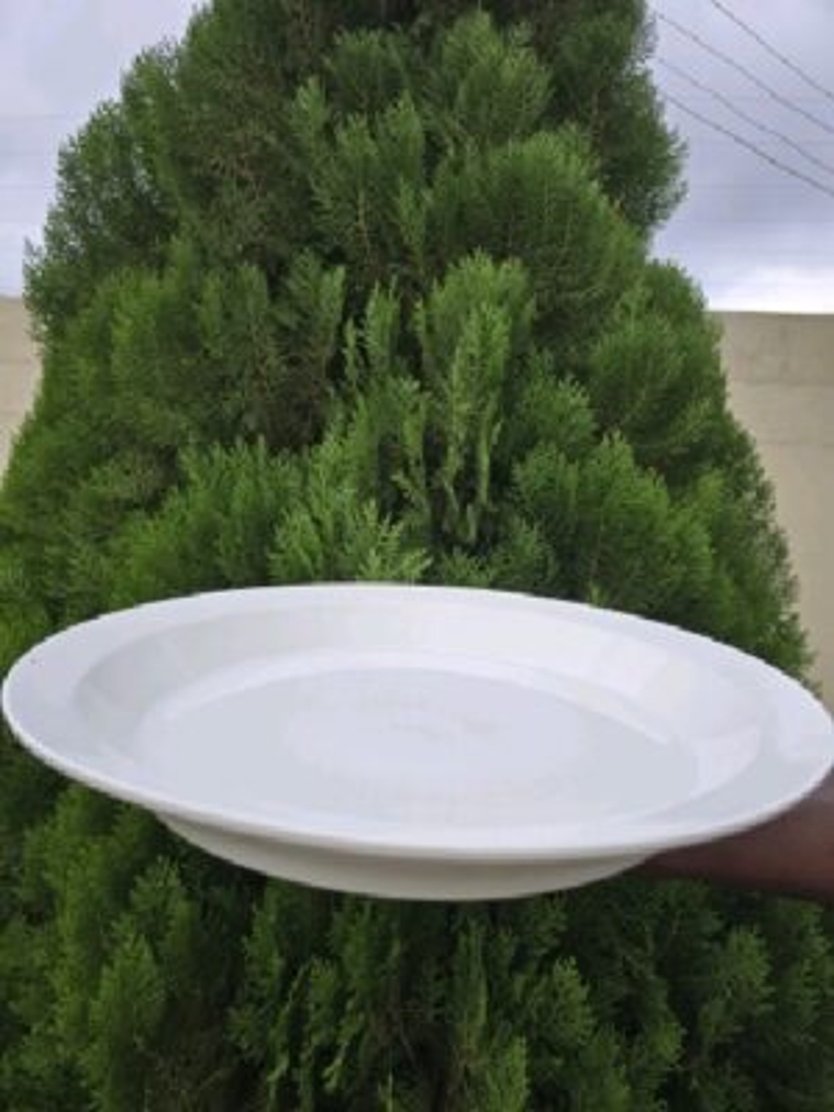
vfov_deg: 73.9
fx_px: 739
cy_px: 556
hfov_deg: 58.9
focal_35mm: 23
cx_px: 417
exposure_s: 1/182
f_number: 1.7
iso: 80
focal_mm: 6.3
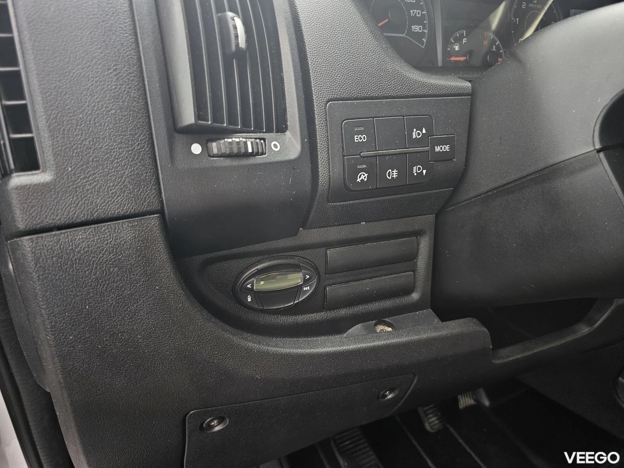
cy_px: 234
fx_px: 415
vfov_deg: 58.9
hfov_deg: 73.9
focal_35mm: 23
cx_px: 312
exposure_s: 1/100
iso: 16
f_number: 1.7
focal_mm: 6.3
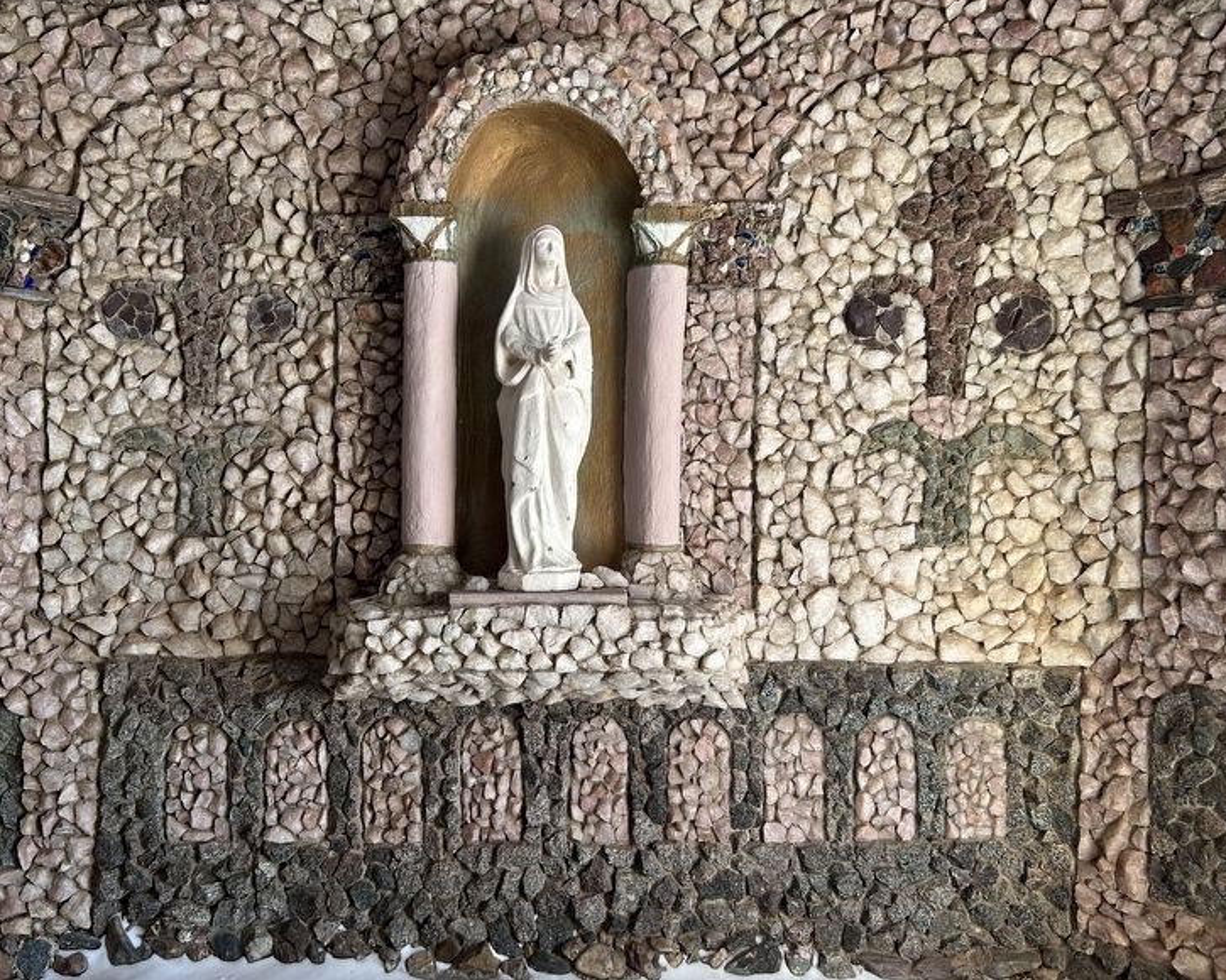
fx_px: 1016
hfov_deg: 62.1
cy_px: 475
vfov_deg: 51.5
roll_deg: +0.3
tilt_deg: -0.9
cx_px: 566
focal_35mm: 28
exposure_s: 1/121
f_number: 1.5
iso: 40
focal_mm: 5.7
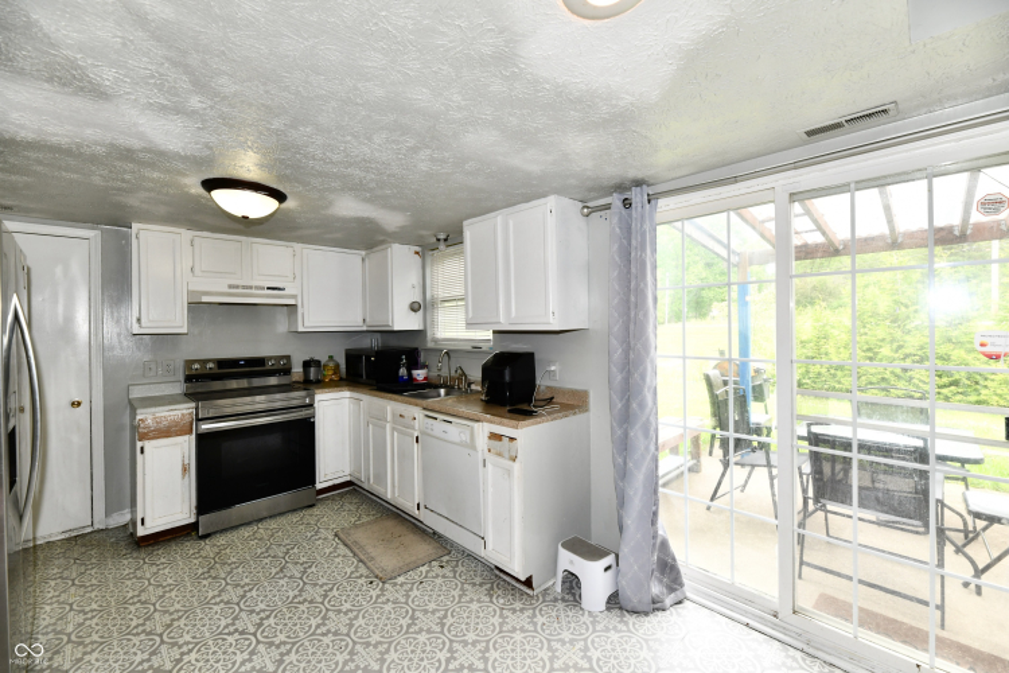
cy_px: 336
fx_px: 392
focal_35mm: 14
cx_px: 504
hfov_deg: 104.3
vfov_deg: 81.2
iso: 640
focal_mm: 14
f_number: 6.3
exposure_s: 1/160
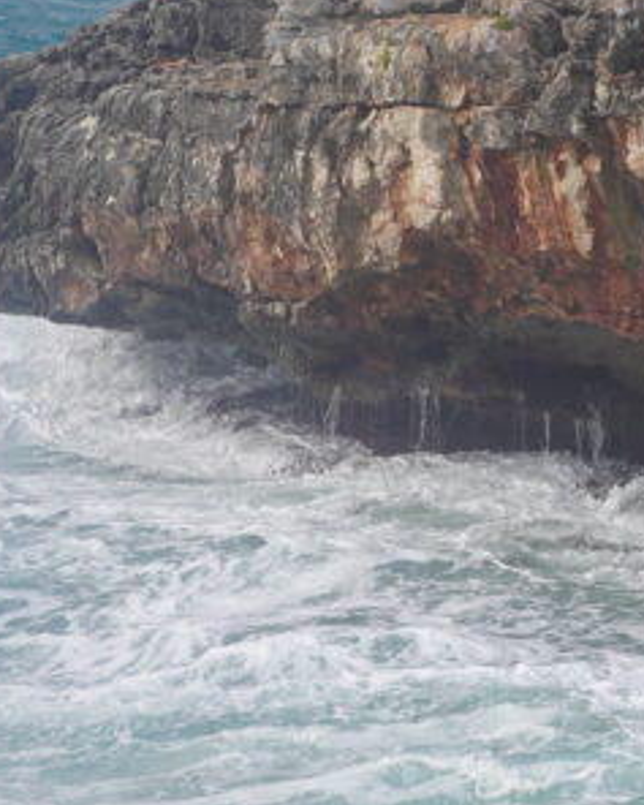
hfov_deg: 9.7
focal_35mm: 156
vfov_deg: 12.4
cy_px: 349
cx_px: 921
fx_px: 3715
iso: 100
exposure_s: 1/125
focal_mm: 32
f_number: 9
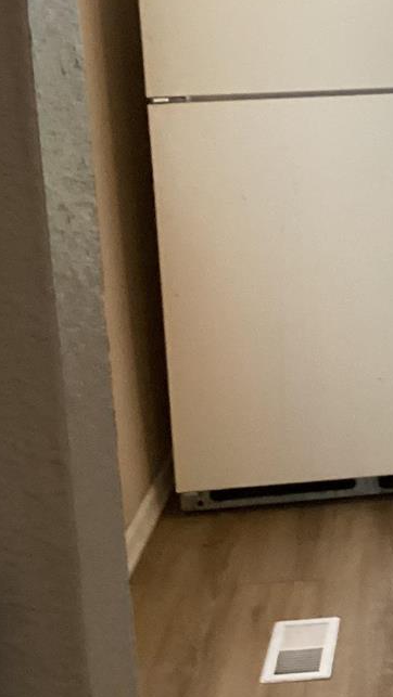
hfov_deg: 13.4
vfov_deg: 24.9
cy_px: 155
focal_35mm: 84
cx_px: 633
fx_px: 1555
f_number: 2.4
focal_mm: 3.3
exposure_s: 1/60
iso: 320
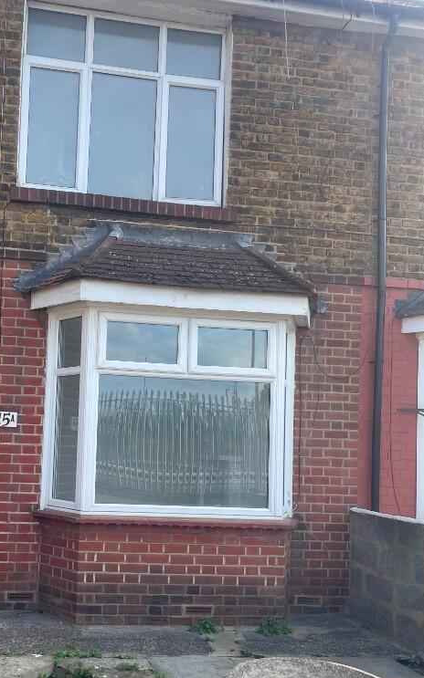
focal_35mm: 38
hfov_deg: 32.6
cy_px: 409
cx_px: 80
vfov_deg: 51.2
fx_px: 703
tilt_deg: +2.6
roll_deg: -2.2
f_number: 1.6
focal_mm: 4.2
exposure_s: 1/903
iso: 32
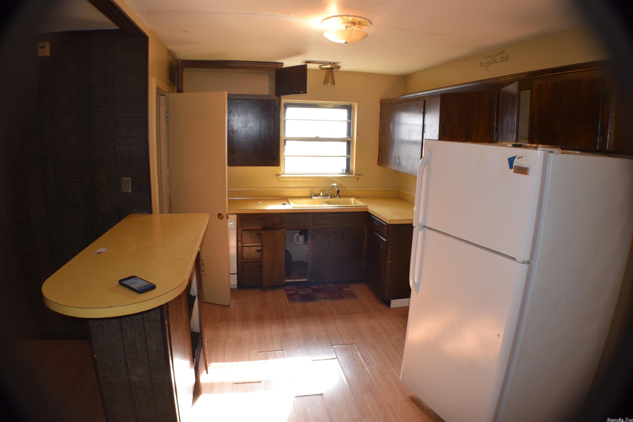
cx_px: 316
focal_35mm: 27
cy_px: 211
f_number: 5.6
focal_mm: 18
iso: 800
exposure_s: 1/125
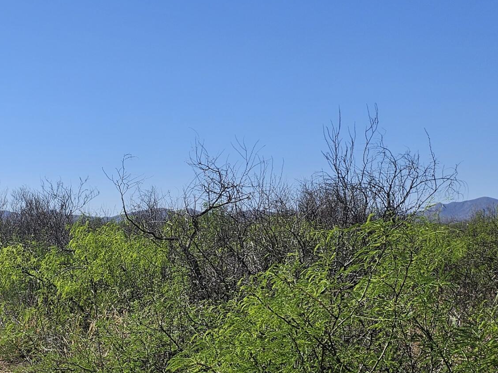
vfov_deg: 23.3
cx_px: -146
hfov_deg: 26.8
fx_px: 877
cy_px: 350
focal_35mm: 61
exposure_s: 1/2805
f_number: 1.8
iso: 25
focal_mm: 5.4
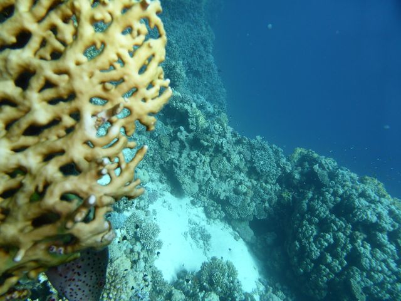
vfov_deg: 56.8
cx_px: 200
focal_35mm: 24
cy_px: 150
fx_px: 278
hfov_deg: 71.6
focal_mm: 4.3
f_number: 3.3
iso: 100
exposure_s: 1/250
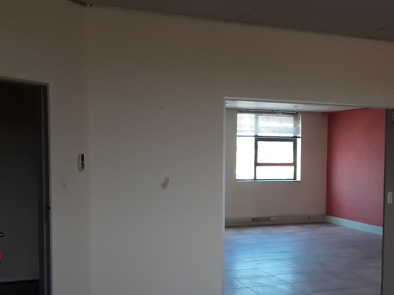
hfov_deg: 36.5
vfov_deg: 28.4
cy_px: 189
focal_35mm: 51
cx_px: 300
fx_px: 580
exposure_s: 1/100
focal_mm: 2.2
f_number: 1.9
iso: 50
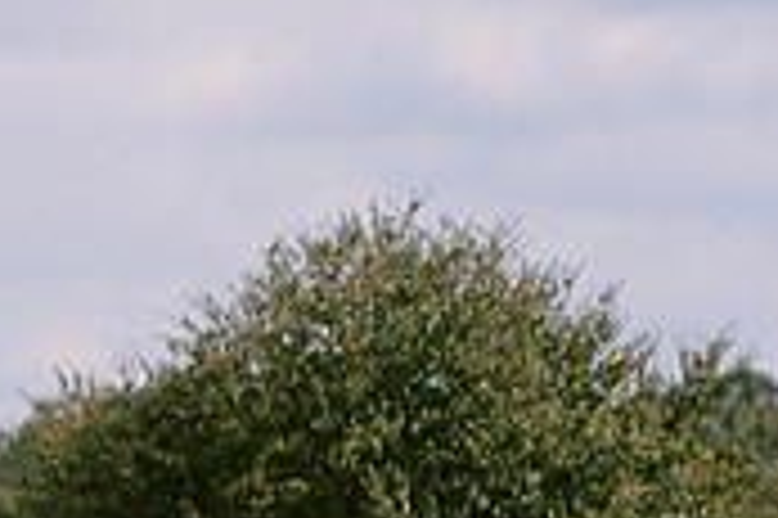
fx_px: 16020
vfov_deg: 1.8
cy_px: 915
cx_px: 1131
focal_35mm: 742
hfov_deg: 2.8
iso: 200
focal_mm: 200
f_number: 2.8
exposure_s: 1/8000
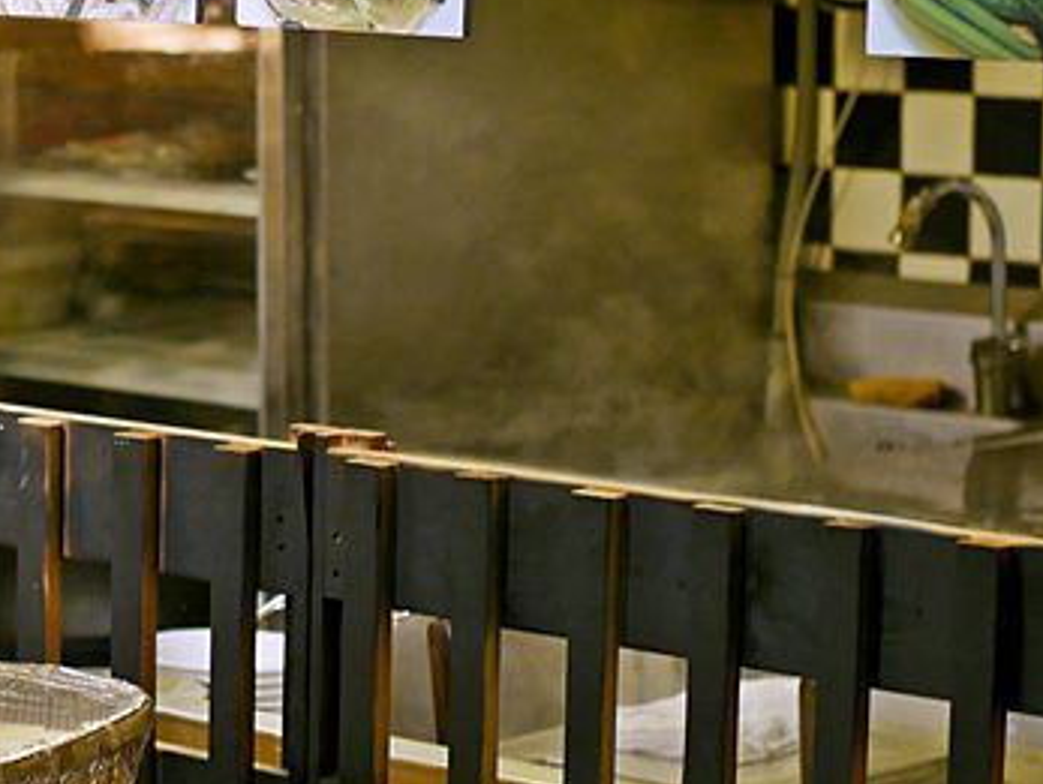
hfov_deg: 13.5
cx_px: -18
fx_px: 4343
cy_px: 167
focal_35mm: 144
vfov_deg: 10.3
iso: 200
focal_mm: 25
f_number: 1.8
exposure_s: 1/60
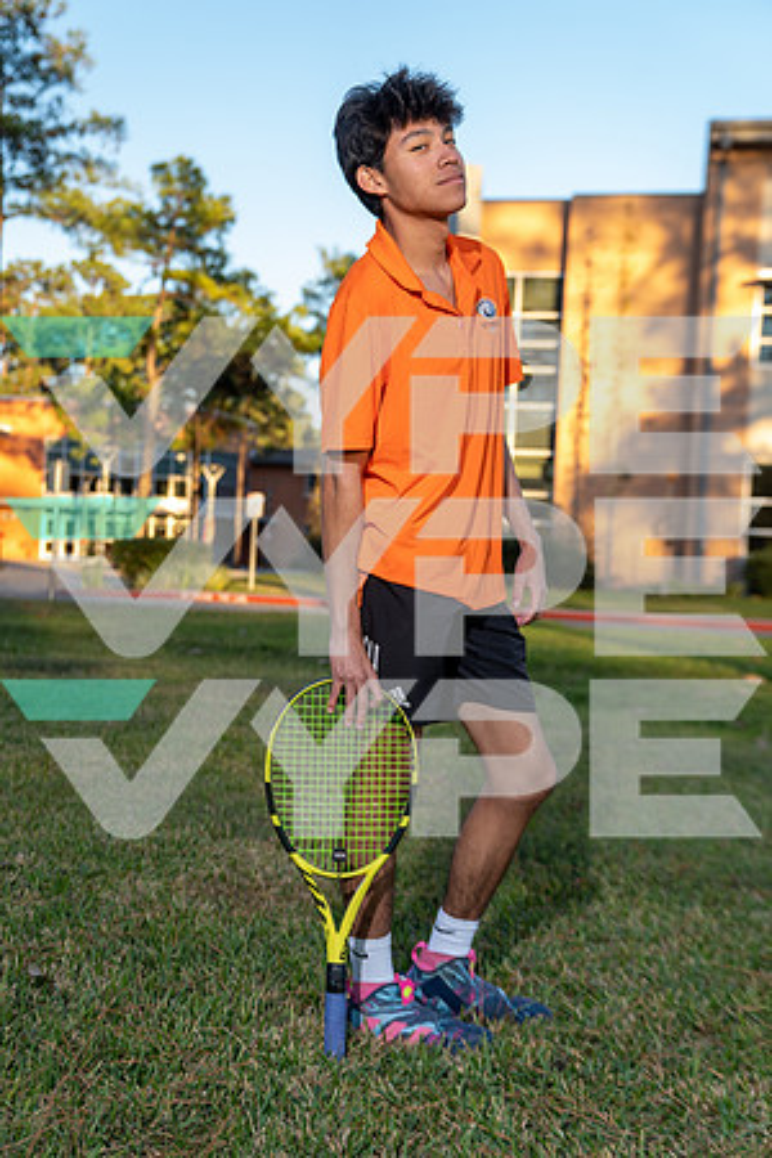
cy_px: 579
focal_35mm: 45
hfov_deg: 29.9
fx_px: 1447
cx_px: 386
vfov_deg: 43.6
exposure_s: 1/250
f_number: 3.2
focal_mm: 45
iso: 200
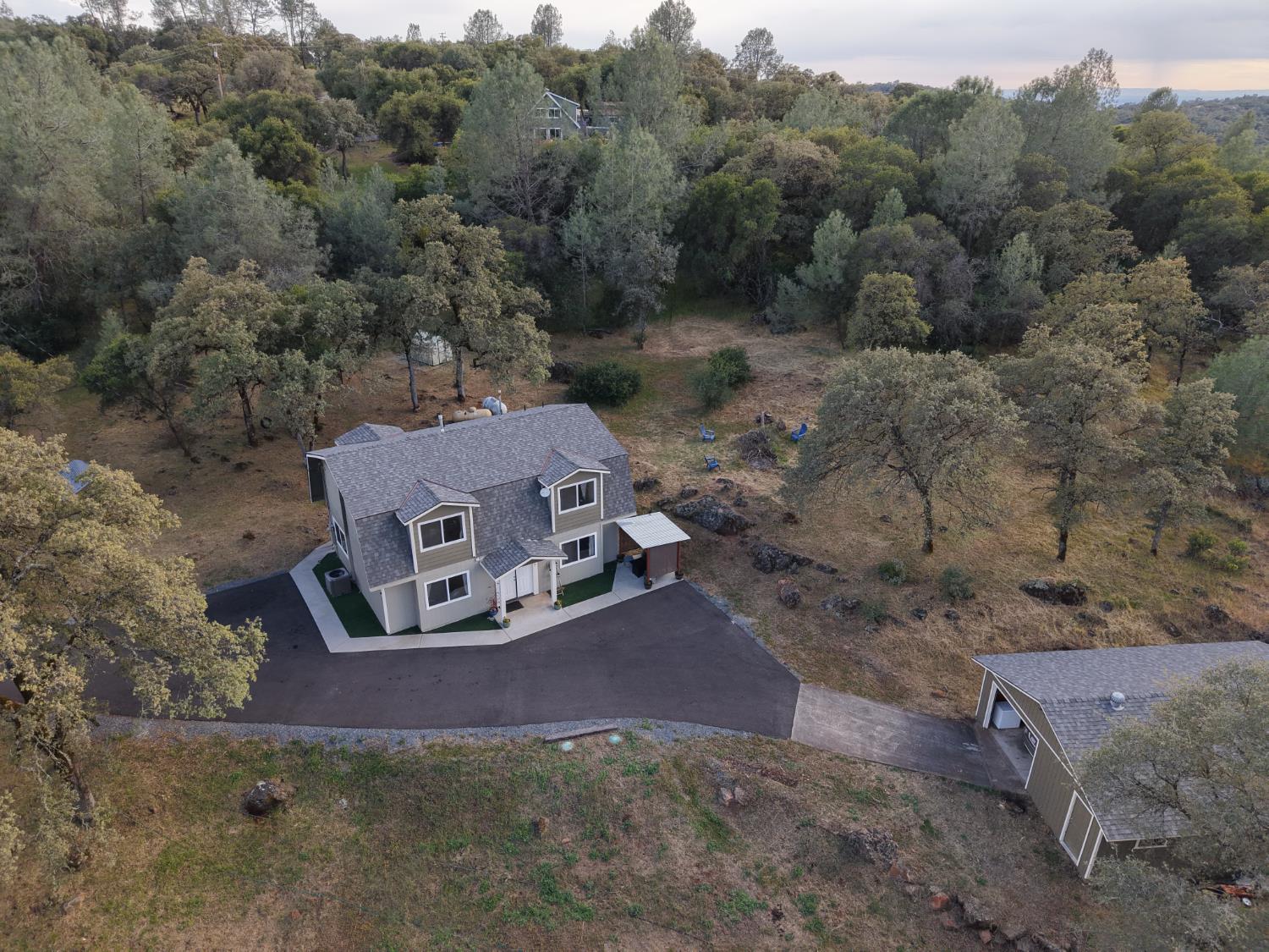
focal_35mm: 24
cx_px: 634
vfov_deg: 56.8
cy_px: 476
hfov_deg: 71.6
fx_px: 880
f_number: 1.8
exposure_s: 1/40
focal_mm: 8.67
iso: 350
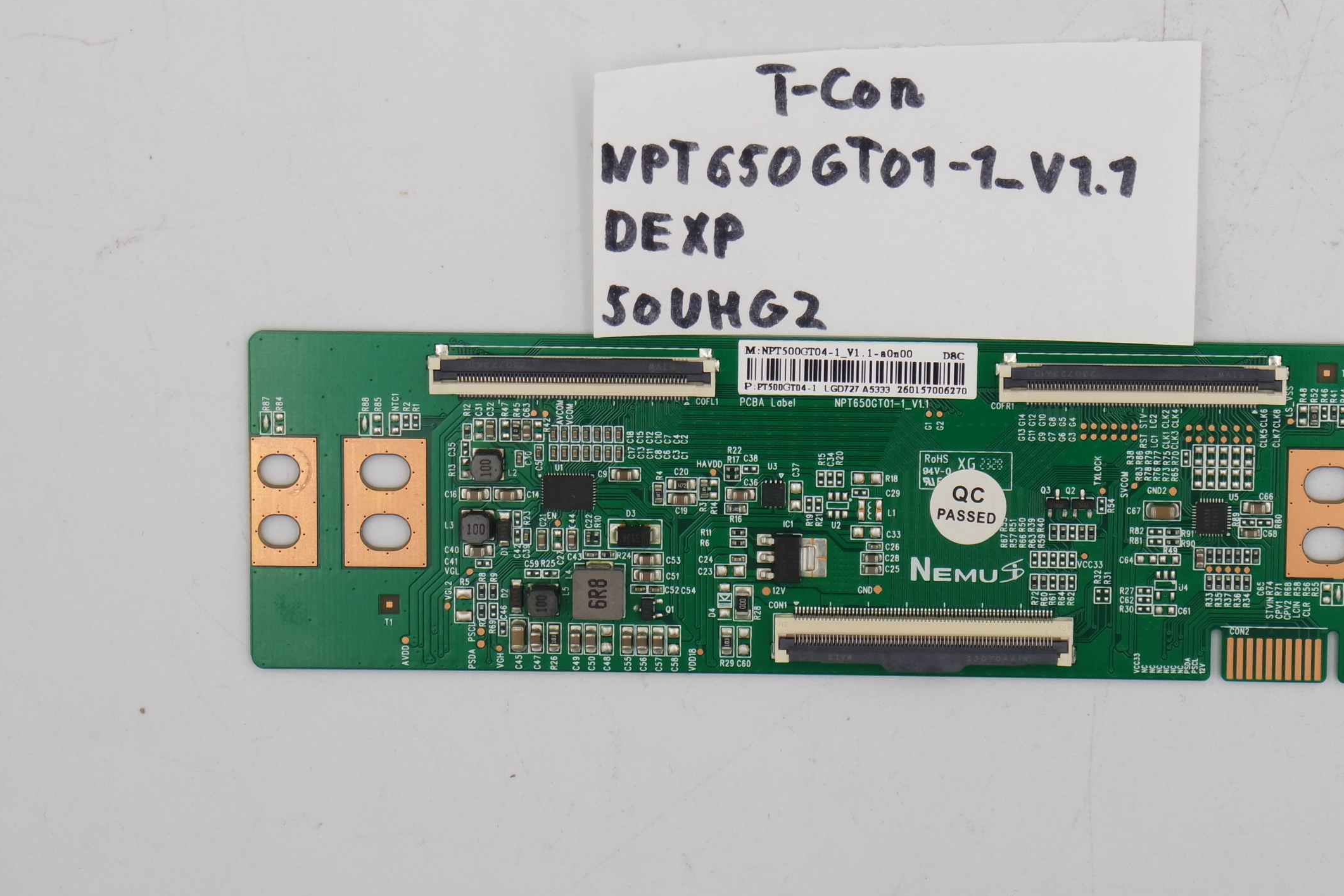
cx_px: 874
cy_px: 280
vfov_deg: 13.5
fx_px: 3770
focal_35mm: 101
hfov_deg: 20.2
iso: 200
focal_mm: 27
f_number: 5.6
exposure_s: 1/125
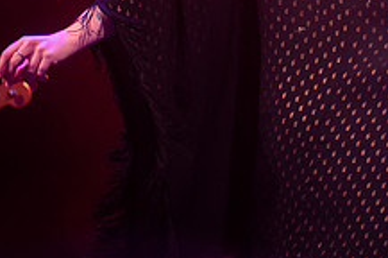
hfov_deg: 8.5
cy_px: -87
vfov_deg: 5.7
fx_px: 2583
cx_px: 488
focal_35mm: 240
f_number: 3.2
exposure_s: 1/400
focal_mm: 80
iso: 2500
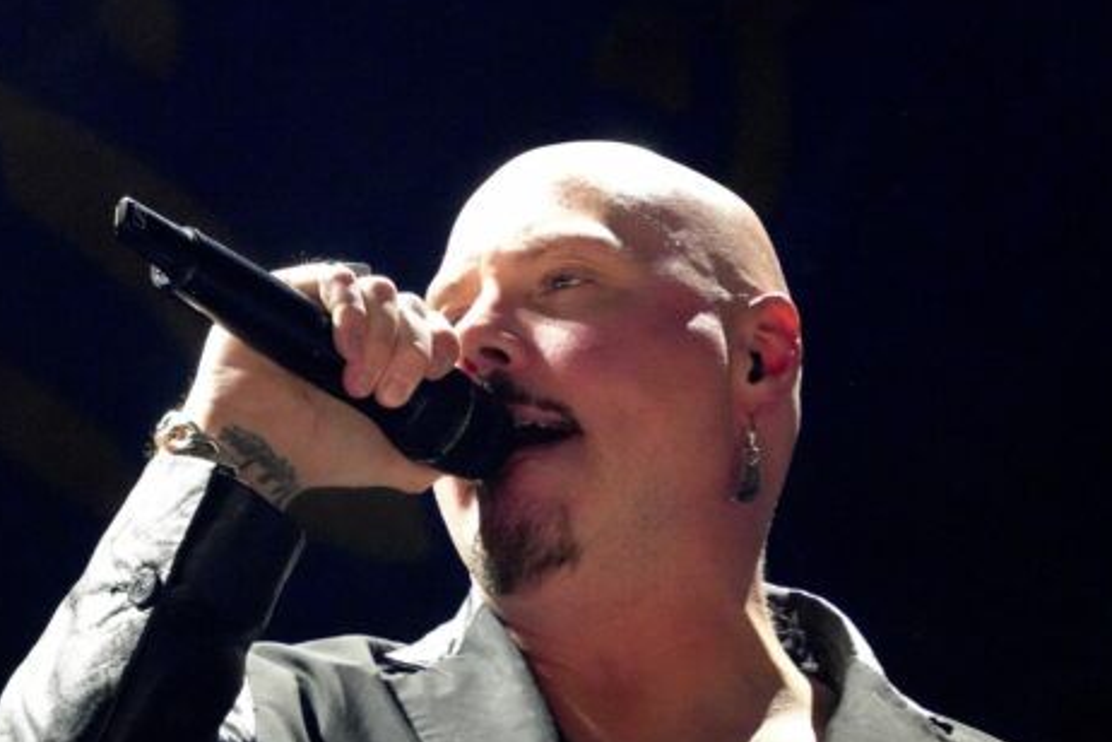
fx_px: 9081
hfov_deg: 7.0
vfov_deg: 4.7
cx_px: 561
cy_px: 559
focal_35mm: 294
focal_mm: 118
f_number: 5.6
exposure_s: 1/60
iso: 6400
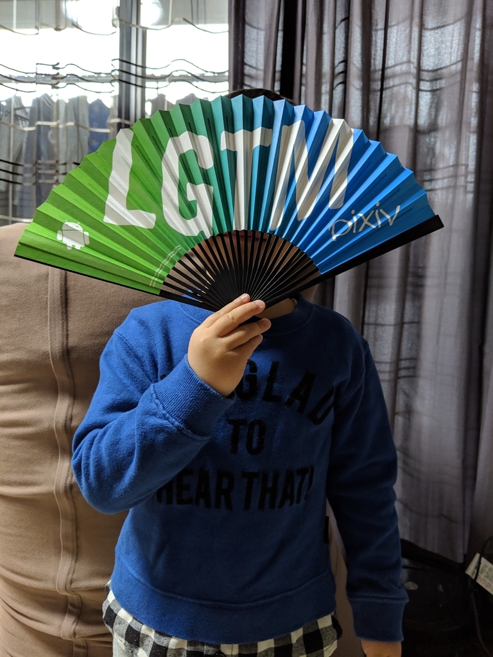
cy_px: 328
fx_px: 513
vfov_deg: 65.3
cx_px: 246
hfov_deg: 51.4
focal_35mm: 27
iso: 74
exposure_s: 1/38
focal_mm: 4.44
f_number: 1.8
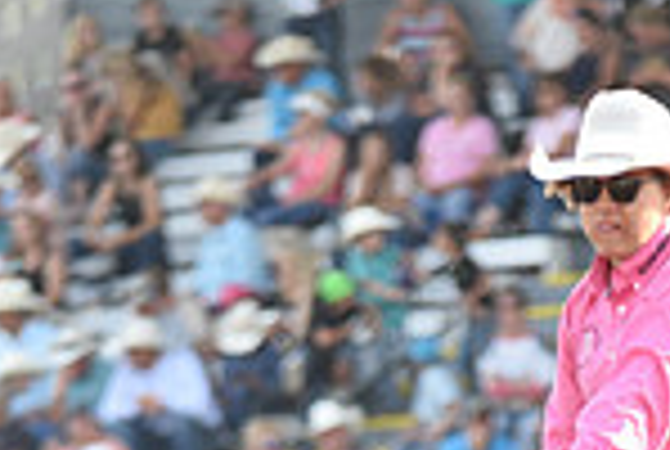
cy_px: 844
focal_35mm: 622
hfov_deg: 3.3
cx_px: 463
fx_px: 11599
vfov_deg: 2.2
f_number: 2.8
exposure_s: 1/3200
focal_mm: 160
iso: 1600
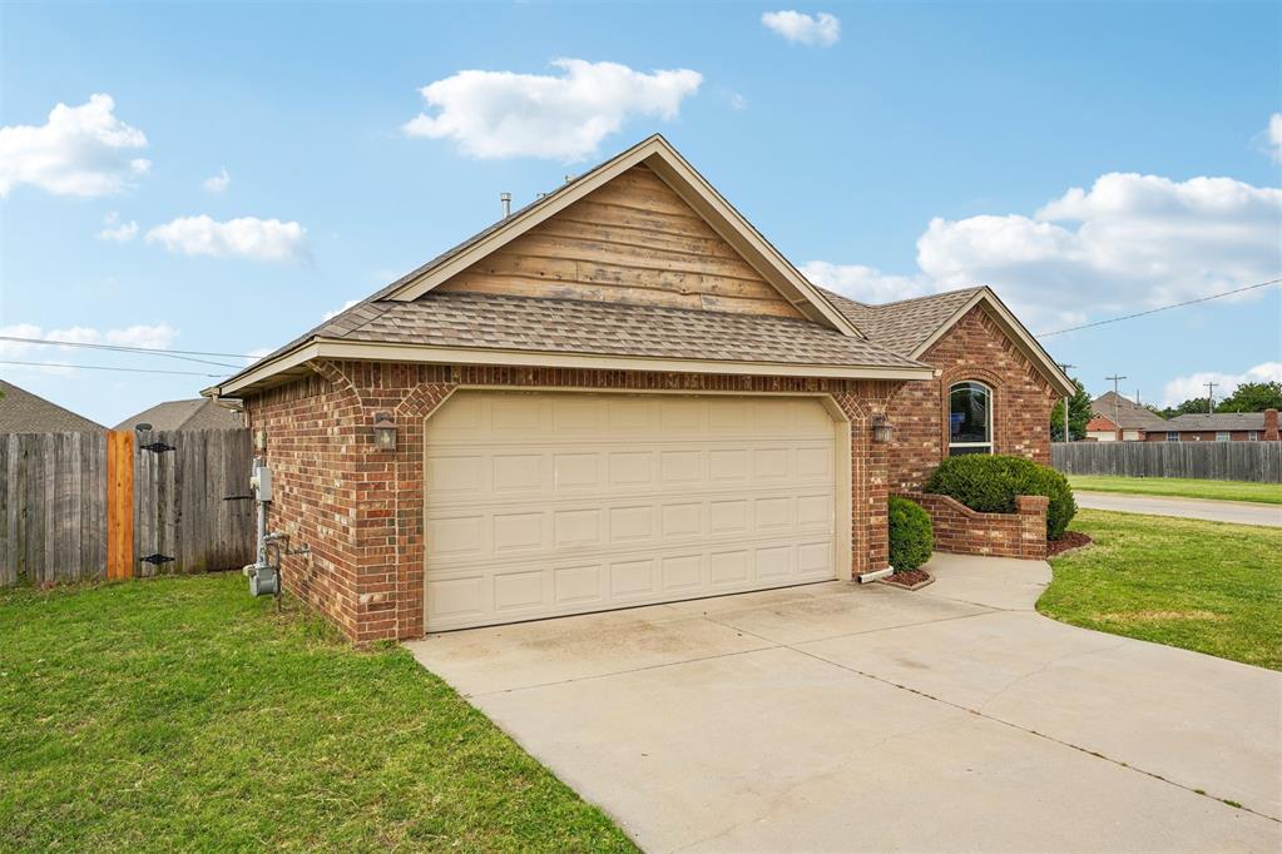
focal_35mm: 24
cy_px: 427
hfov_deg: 73.7
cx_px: 641
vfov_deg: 53.1
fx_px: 855
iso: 100
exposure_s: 1/125
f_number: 9
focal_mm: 24
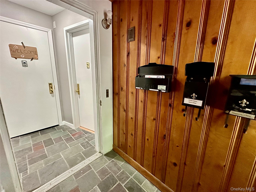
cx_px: 128
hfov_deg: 102.1
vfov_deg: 85.7
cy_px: 96
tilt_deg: -11.2
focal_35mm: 14
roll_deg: -0.7
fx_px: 104
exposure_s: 1/60
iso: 1000
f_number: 2.2
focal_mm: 2.22
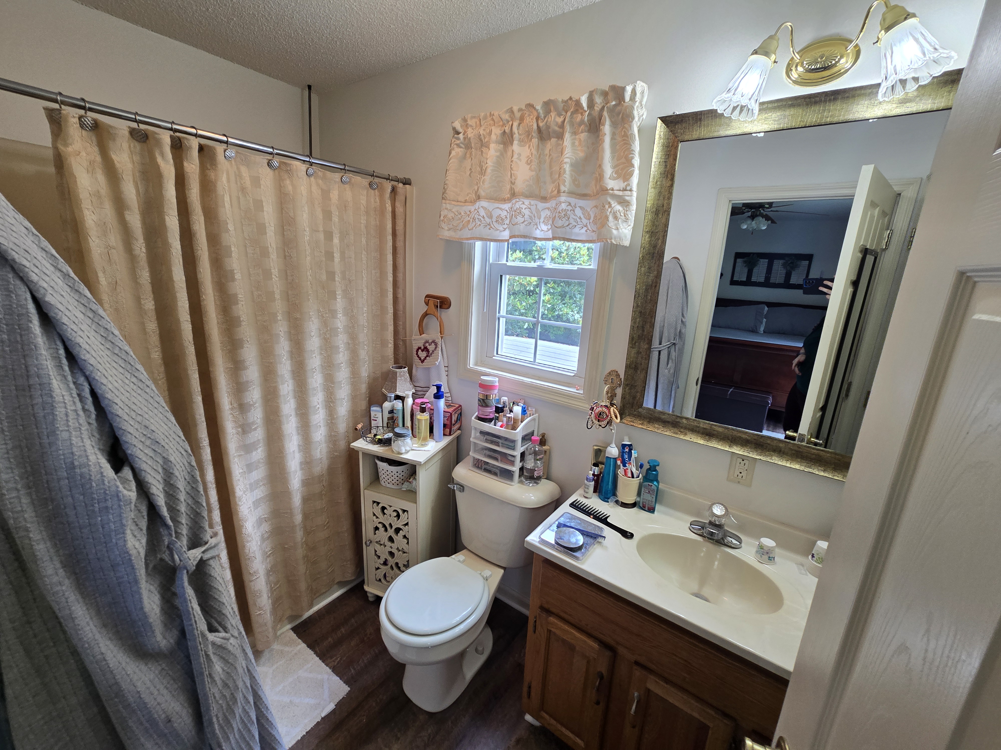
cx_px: 500
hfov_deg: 106.2
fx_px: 376
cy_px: 375
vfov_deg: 89.9
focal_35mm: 13
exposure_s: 1/60
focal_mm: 2.2
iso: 100
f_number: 2.2
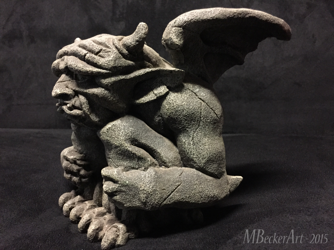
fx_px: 280
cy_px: 125
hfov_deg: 61.7
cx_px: 167
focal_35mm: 29
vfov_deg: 48.2
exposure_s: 1/15
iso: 400
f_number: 2.2
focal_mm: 4.15
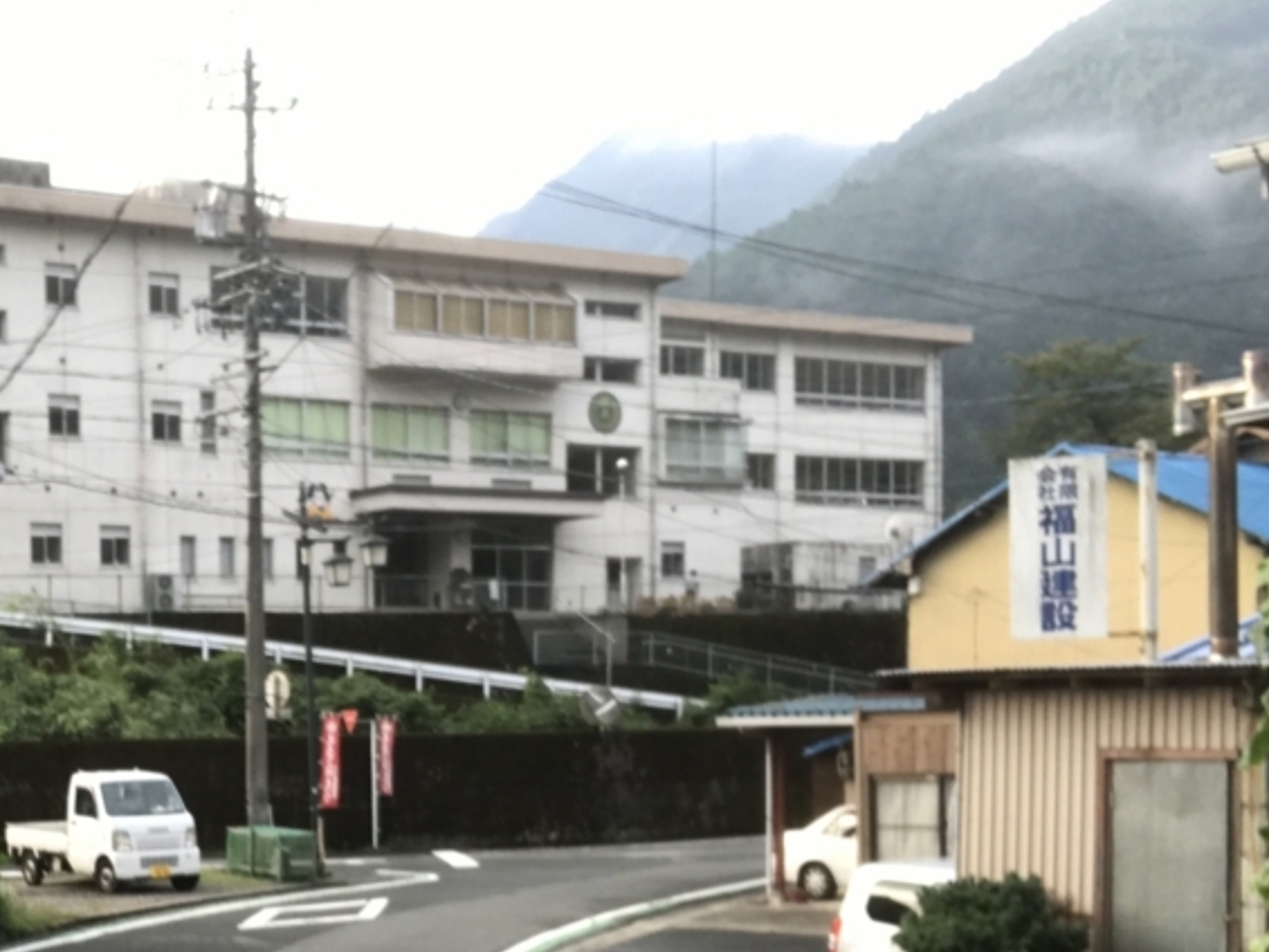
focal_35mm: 58
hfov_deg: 32.1
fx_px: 2127
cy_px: 832
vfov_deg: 24.6
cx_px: 209
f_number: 2.2
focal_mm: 2.87
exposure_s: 1/60
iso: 25
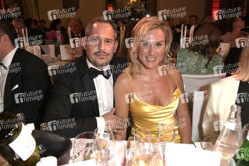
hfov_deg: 63.7
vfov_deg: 44.9
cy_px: 83
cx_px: 124
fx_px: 200
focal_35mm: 29
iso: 1000
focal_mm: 29
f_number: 5.6
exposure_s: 1/100
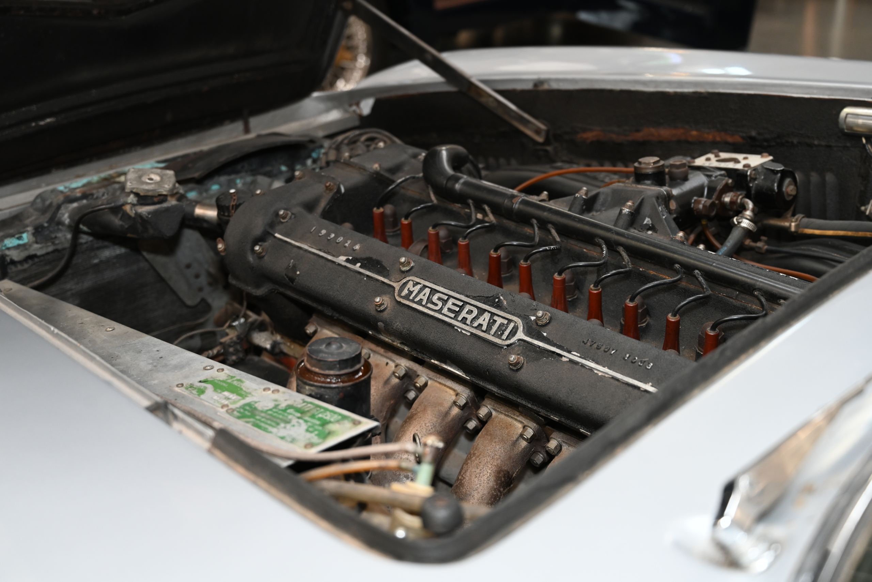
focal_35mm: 47
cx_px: 436
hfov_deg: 41.9
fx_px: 1138
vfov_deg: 28.7
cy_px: 291
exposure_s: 1/60
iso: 720
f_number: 4
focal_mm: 47
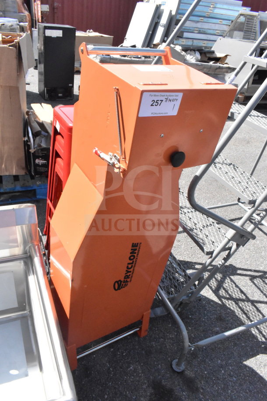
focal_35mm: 27
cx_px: 134
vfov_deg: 67.4
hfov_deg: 47.9
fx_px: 300
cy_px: 200
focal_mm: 18
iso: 6400
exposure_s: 1/1600
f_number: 20
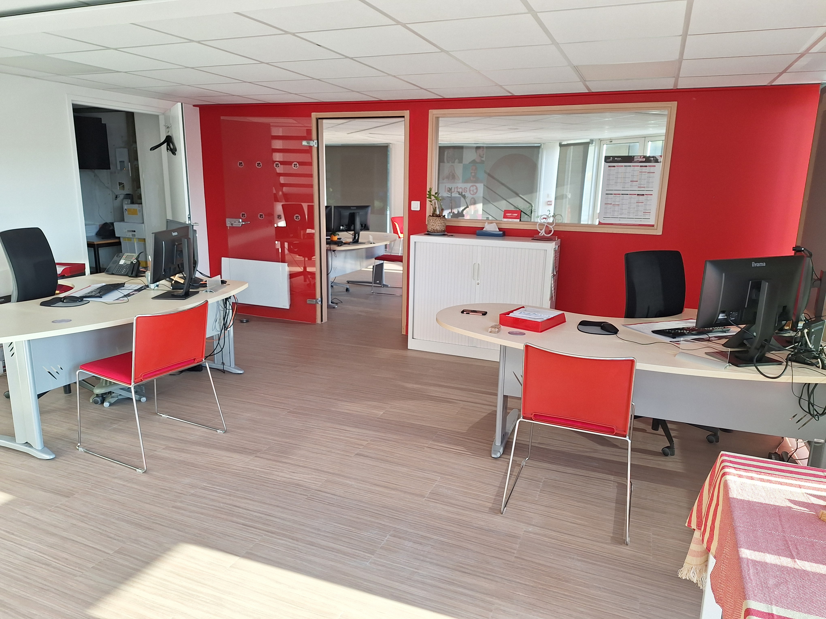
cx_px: 413
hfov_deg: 73.9
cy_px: 310
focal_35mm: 23
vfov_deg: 58.9
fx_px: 549
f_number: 1.8
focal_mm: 5.54
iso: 40
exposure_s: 1/123
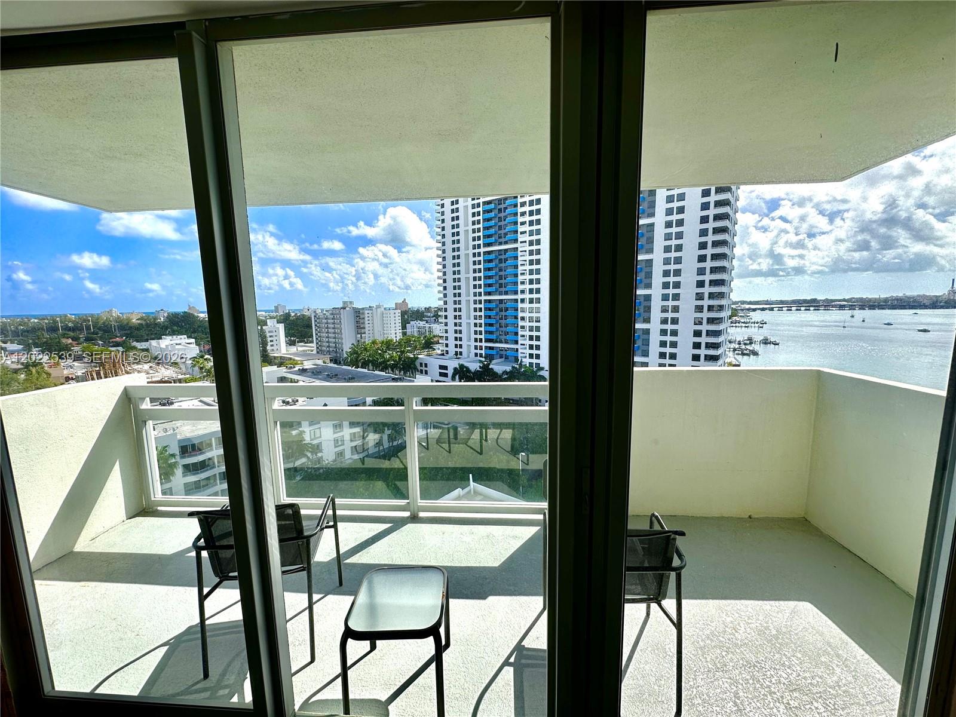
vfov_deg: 85.7
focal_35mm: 14
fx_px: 387
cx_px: 478
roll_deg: +1.0
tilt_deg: -8.1
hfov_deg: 102.1
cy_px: 358
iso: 40
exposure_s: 1/744
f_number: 2.2
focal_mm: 2.22
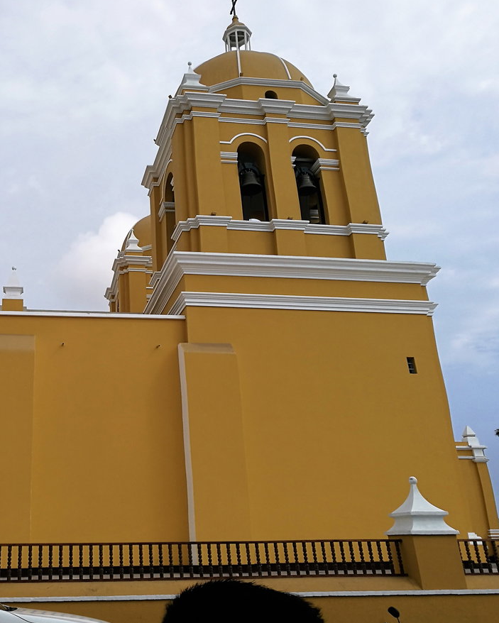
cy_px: 306
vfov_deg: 50.3
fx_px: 664
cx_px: 97
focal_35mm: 36
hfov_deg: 39.5
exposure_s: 1/2208
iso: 50
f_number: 2.2
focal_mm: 4.5
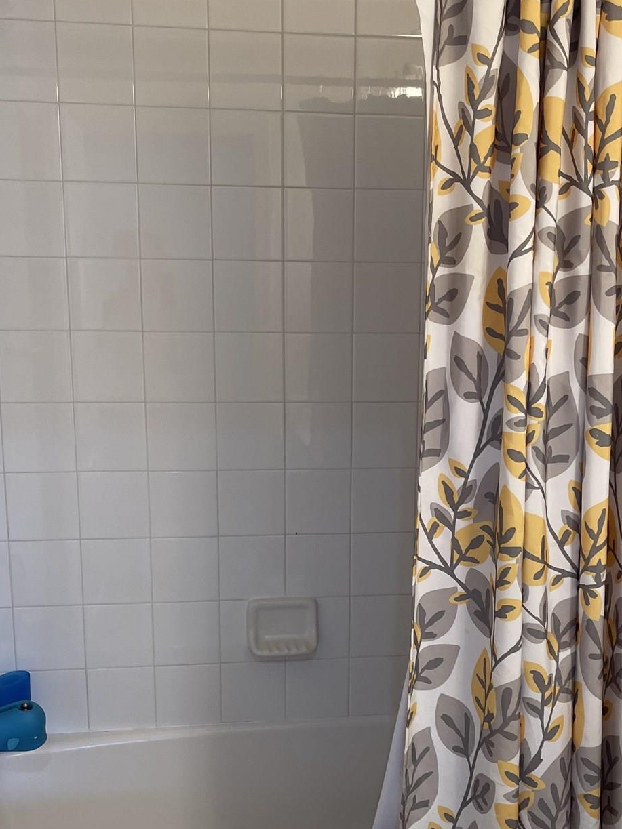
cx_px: 368
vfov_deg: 38.4
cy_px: 570
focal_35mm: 49
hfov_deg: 29.6
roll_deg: -1.4
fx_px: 1174
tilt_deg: -11.9
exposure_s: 1/60
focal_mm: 5.1
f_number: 1.6
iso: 80
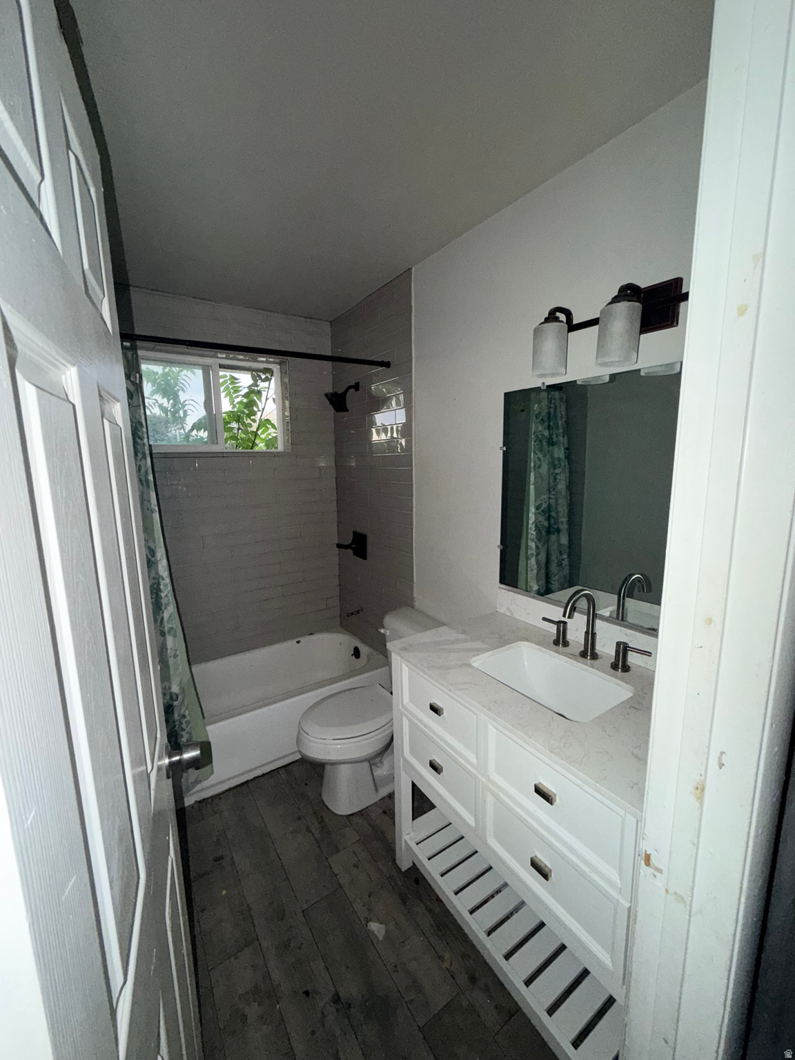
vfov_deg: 102.1
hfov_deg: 85.7
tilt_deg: -8.4
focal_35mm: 14
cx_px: 398
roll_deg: +1.1
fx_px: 429
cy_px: 530
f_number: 2.2
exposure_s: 1/30
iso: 125
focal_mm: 2.22
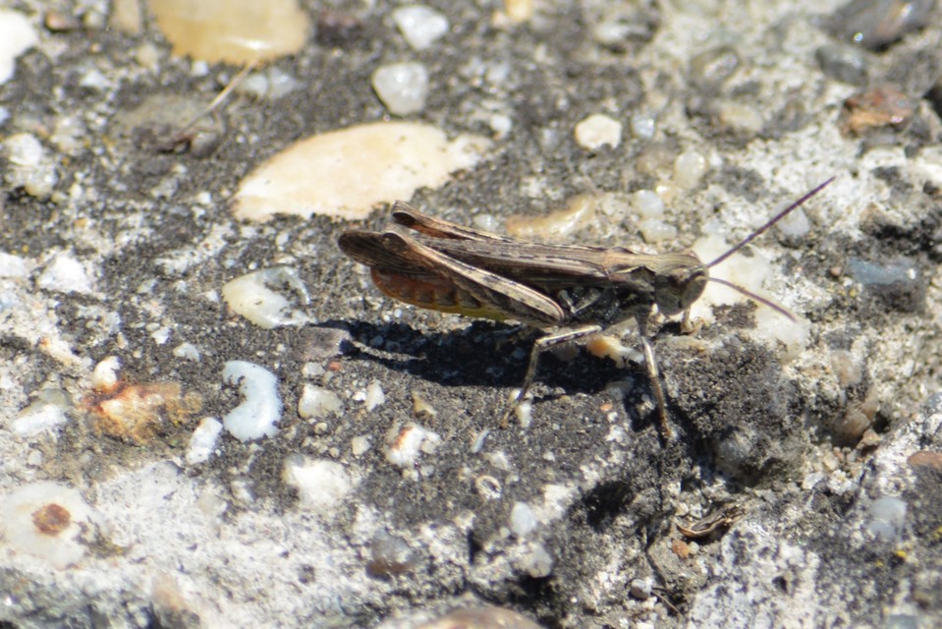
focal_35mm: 450
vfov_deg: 3.1
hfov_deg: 4.6
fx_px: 11778
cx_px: 471
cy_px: 314
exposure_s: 1/200
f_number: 8
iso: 100
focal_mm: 300
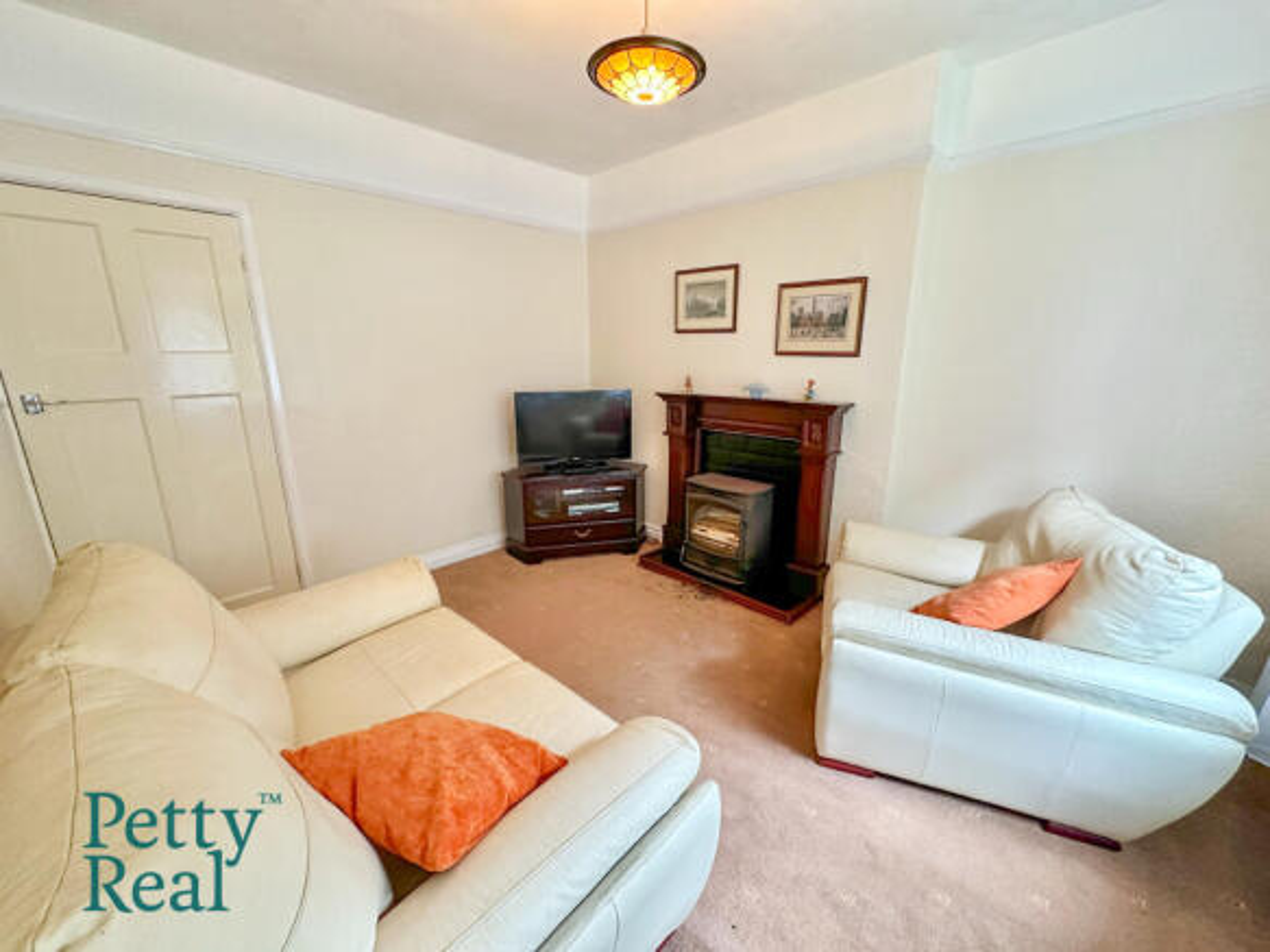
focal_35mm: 14
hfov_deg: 102.1
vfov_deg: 85.7
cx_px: 635
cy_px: 476
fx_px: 514
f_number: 2.2
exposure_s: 1/50
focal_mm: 2.22
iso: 400
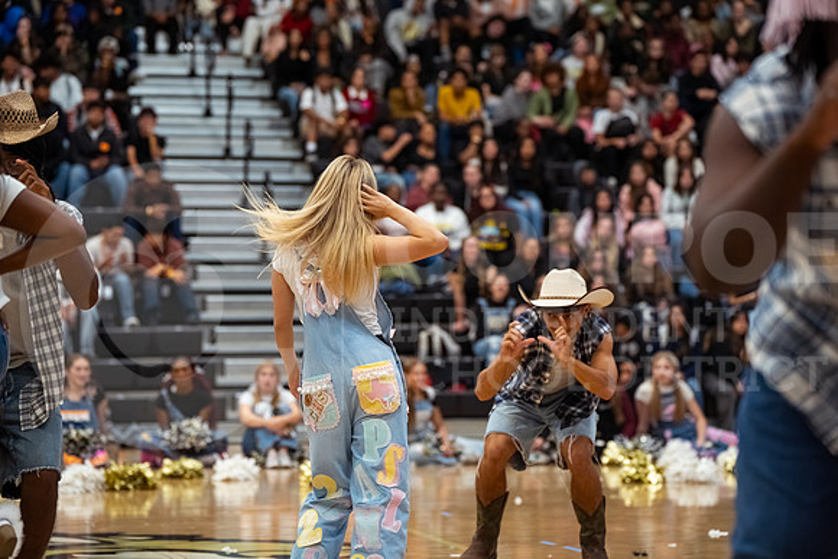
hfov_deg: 18.1
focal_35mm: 113
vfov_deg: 12.1
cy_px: 280
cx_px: 419
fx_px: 2631
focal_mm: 113
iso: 3200
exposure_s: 1/1000
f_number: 3.2
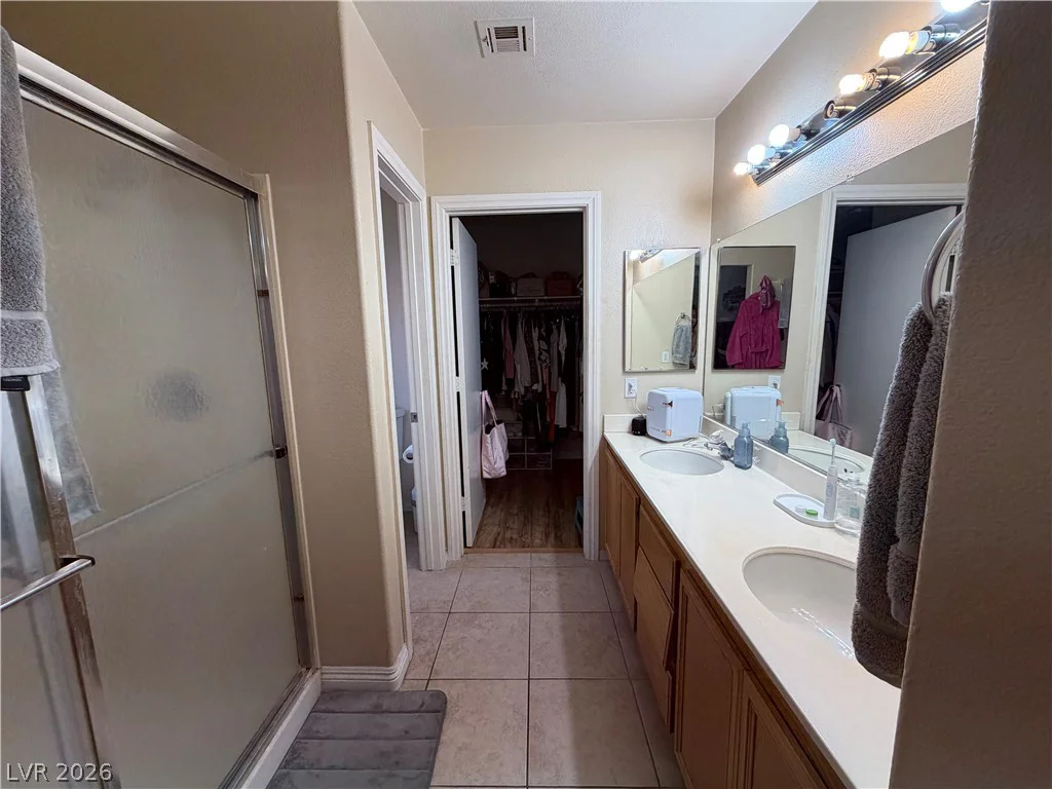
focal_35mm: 14
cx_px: 526
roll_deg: +1.7
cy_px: 394
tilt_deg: -8.9
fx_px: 425
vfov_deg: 85.7
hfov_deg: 102.1
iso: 80
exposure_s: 1/120
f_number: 2.2
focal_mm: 2.22
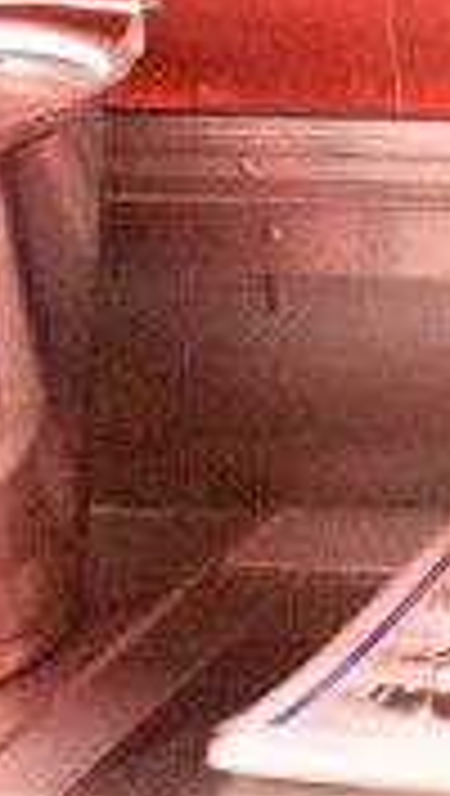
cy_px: 322
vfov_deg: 16.5
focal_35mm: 130
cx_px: 1359
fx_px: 2749
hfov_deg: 8.0
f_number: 3.8
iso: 25600
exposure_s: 1/40
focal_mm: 24
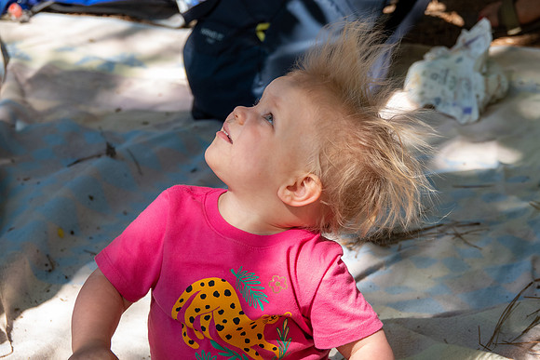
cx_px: 270
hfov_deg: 12.9
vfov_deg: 8.6
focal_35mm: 159
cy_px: 180
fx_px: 2385
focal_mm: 58.29
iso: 320
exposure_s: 1/500
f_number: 4
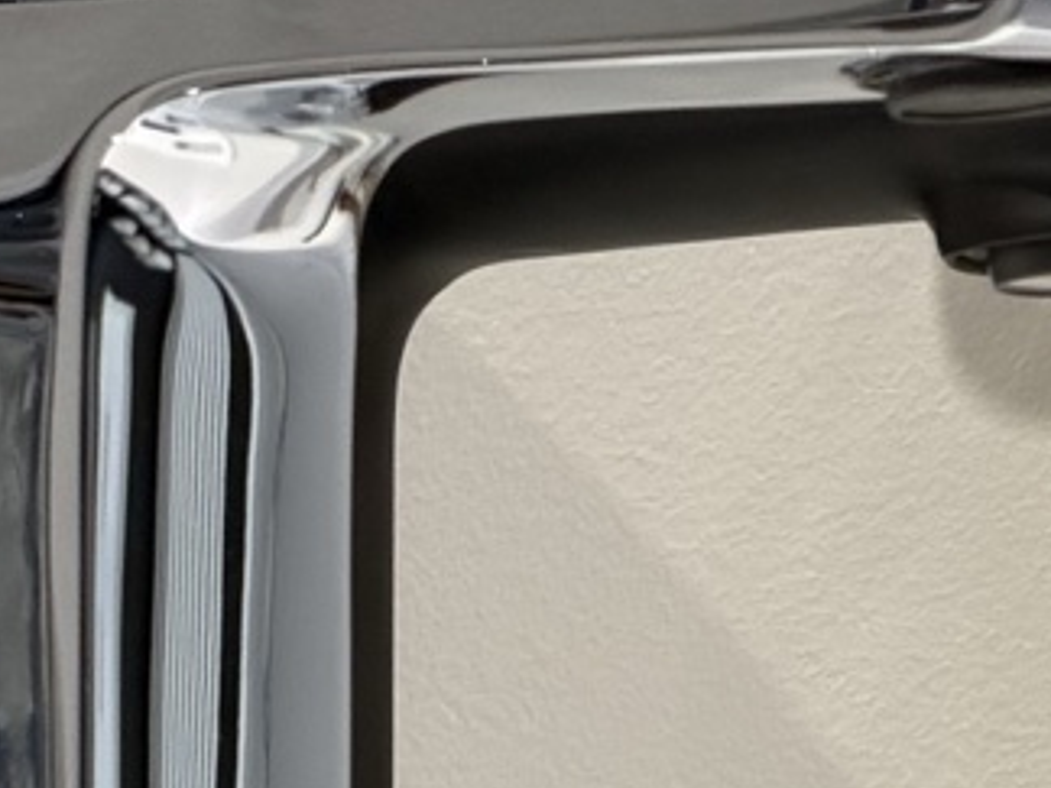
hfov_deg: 3.5
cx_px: 2556
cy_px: 976
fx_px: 16881
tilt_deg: +2.7
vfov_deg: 2.7
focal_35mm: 556
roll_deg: +1.1
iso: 100
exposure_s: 1/100
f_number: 2.8
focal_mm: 16.89
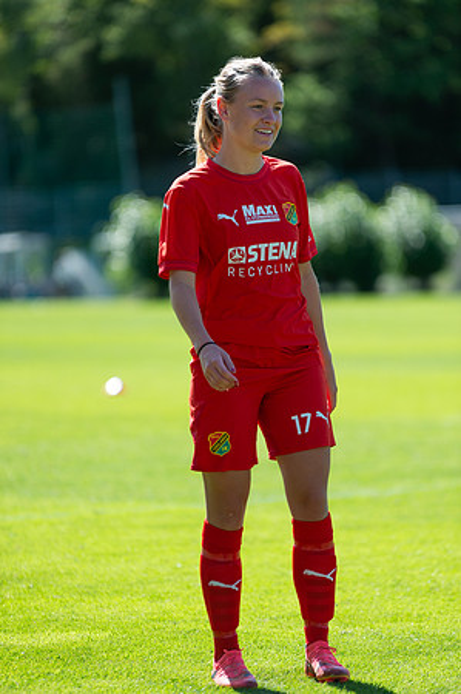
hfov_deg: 6.9
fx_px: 3850
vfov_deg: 10.3
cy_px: 347
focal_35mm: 200
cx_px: 230
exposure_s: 1/2500
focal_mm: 200
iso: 320
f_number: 3.2
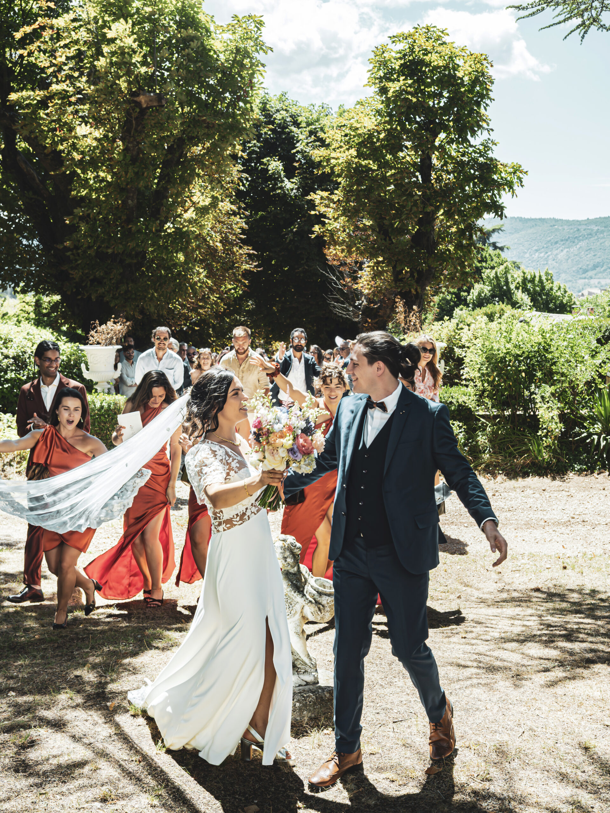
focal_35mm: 54
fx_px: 1269
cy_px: 406
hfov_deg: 27.0
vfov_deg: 35.5
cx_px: 305
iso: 200
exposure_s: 1/250
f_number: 5.6
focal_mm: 27
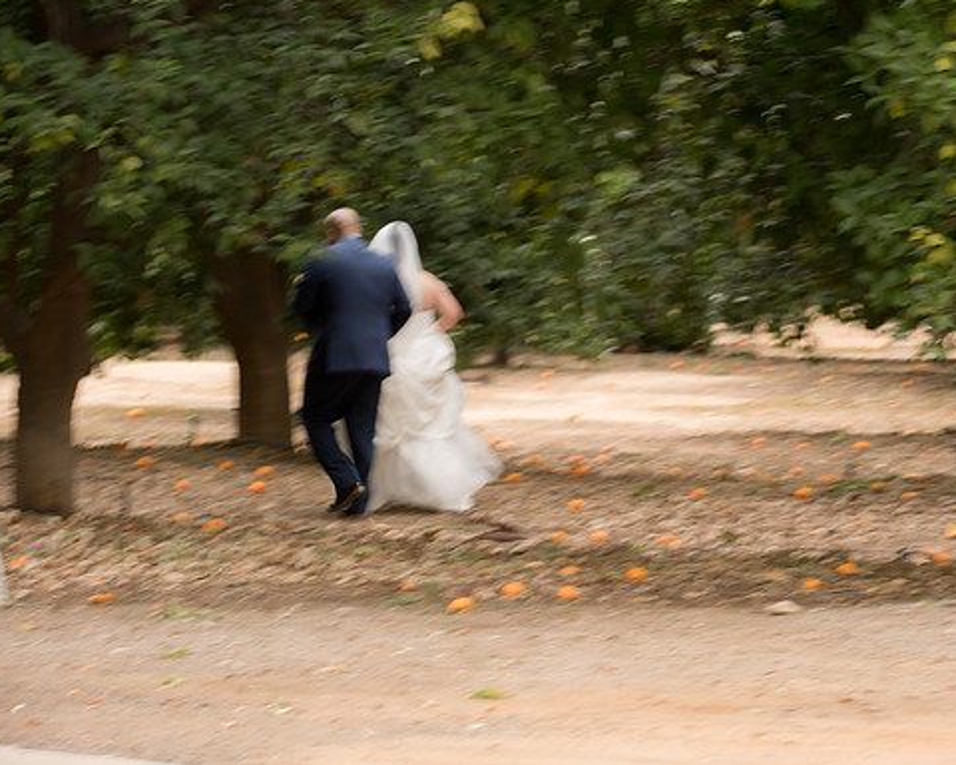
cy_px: 382
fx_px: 5291
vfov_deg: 8.3
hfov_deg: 10.3
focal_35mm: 187
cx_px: 556
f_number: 10
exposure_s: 1/25
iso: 640
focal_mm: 165
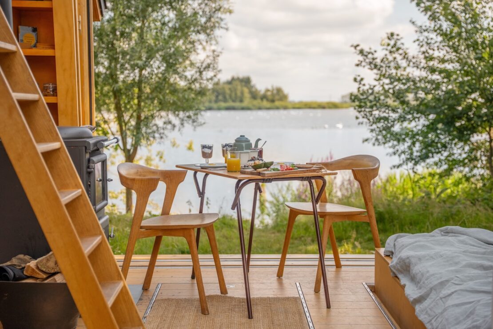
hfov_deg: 37.2
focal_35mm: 54
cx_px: 246
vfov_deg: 25.3
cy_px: 164
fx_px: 733
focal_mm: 53.5
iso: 100
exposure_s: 1/1250
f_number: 2.8
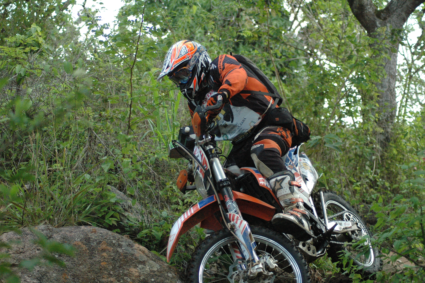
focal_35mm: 105
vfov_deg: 13.0
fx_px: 1238
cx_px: 212
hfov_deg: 19.5
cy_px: 142
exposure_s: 1/1600
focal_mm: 70
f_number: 4
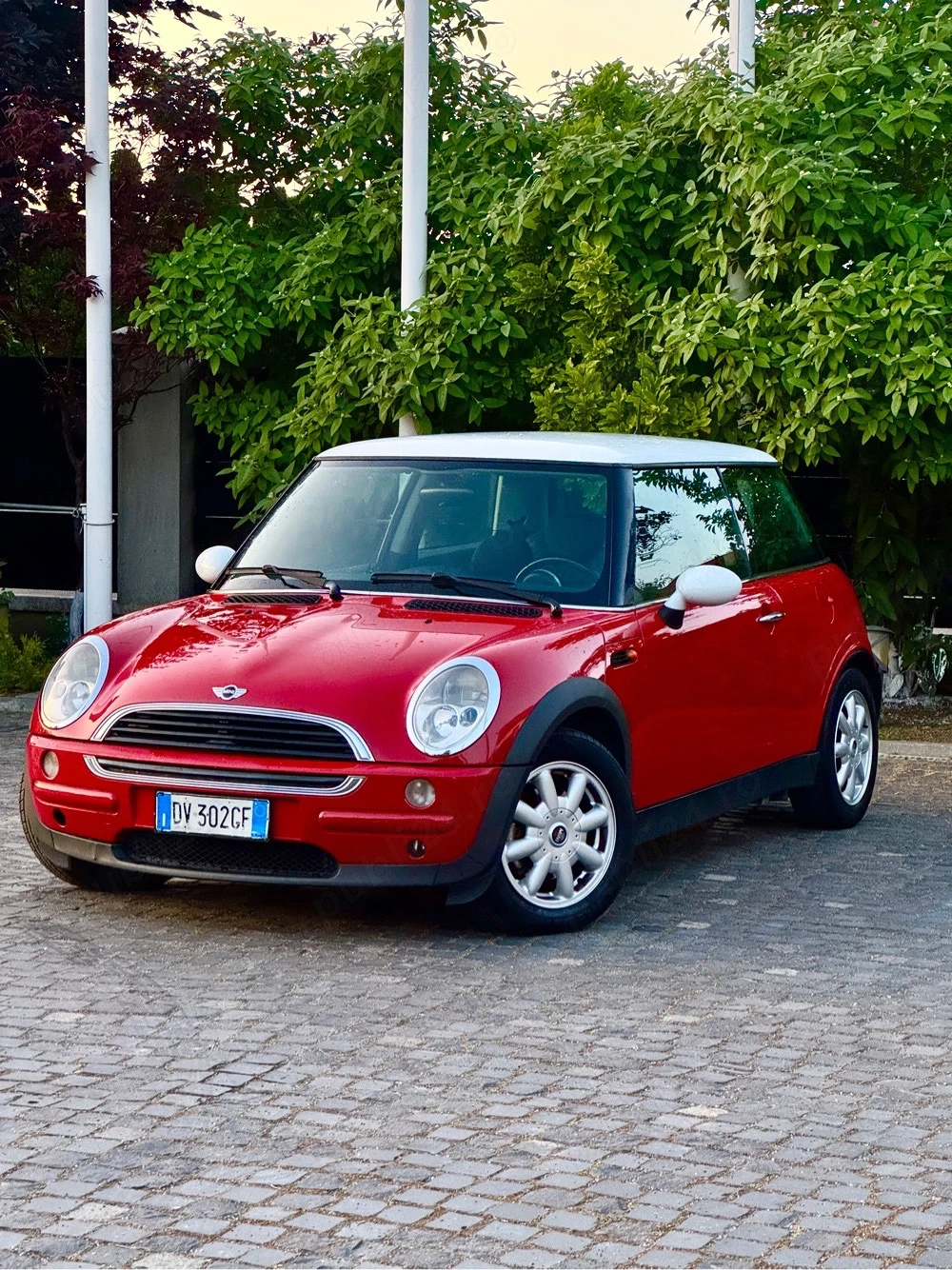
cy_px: 635
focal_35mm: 77
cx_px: 476
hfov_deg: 19.1
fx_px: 2824
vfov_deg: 25.3
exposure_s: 1/40
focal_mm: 9
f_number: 2.8
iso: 1000
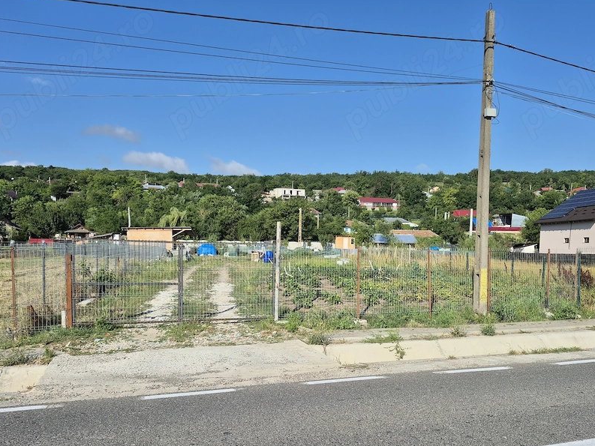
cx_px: 336
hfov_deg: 61.4
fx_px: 499
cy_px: 276
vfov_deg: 47.8
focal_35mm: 29
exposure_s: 1/1872
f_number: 1.8
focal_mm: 5.4
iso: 25
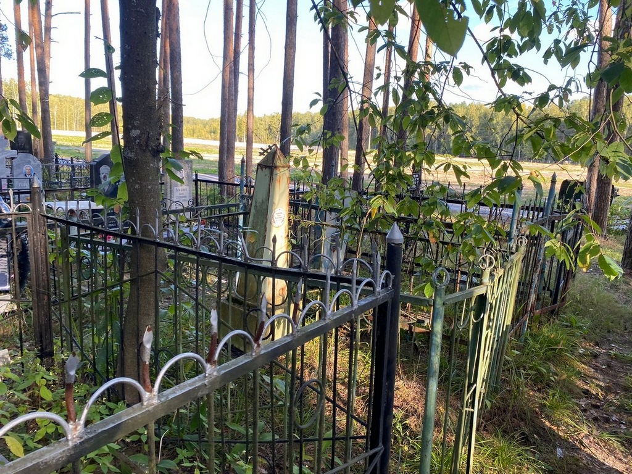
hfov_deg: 67.3
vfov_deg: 53.1
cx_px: 316
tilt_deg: -11.5
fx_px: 475
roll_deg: +1.4
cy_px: 237
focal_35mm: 26
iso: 32
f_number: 1.8
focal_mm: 4.25
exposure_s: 1/144
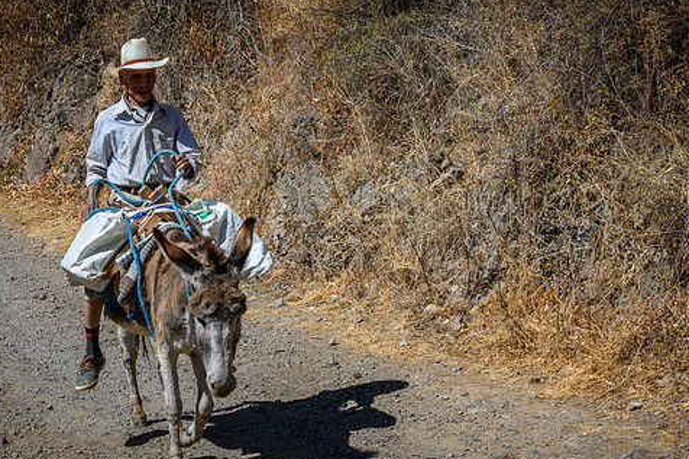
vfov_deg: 18.2
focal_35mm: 75
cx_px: 199
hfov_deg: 26.8
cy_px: 184
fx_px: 1435
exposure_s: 1/640
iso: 320
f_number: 14
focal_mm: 48
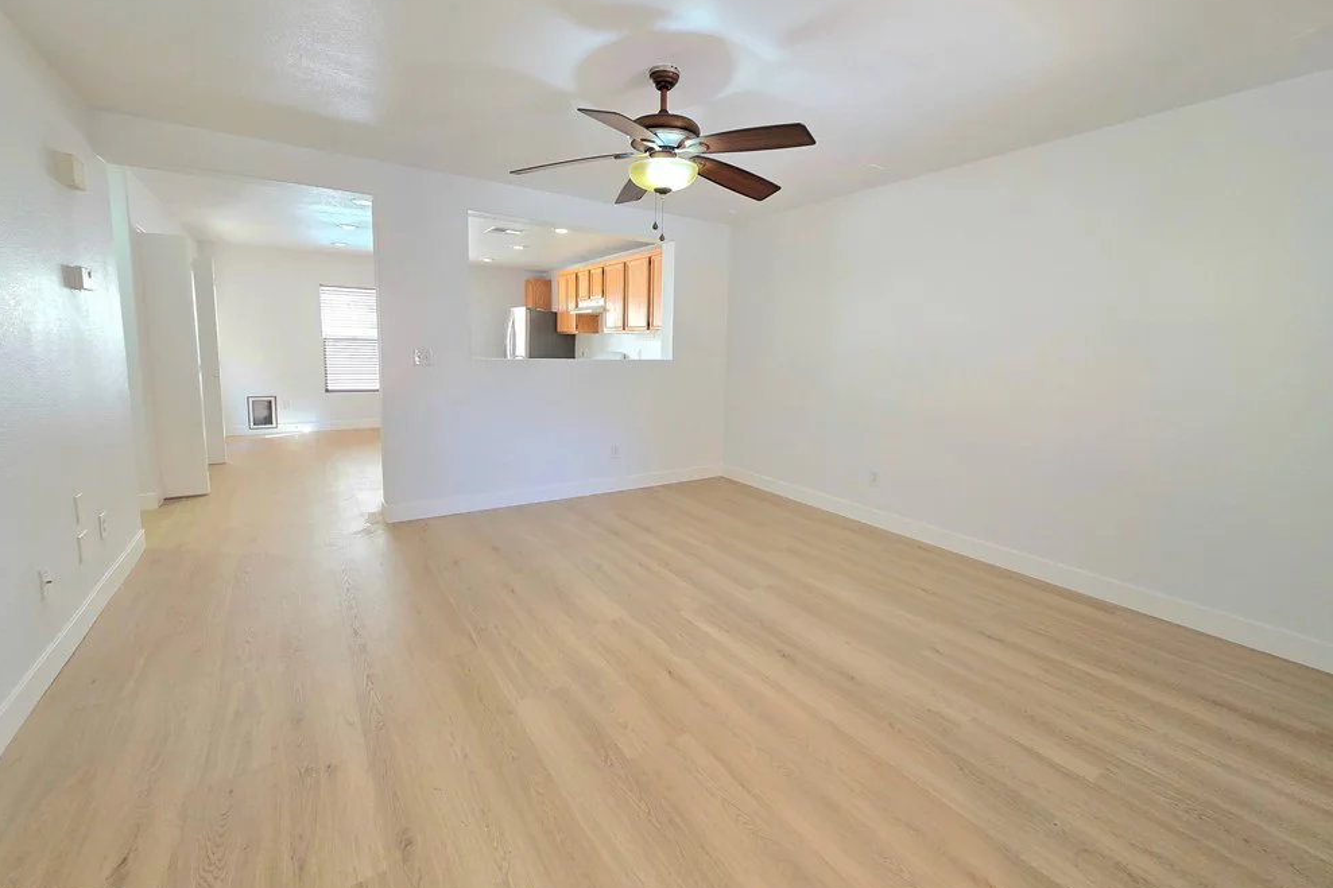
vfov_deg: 81.1
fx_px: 518
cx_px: 664
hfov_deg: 104.3
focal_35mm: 14
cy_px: 411
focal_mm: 2.2
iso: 250
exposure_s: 1/60.2
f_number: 1.9
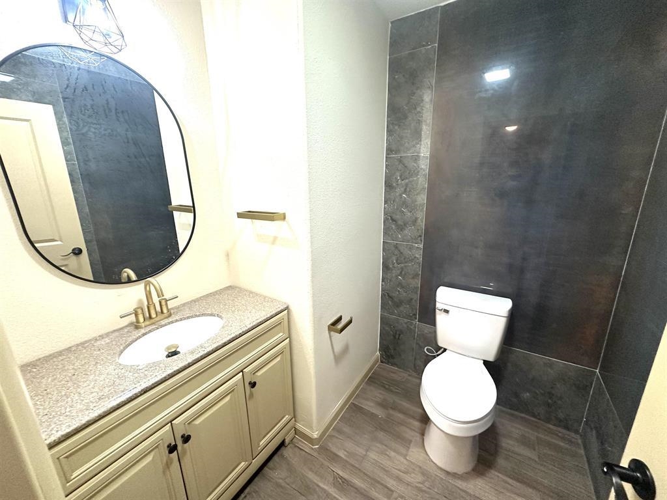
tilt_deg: -13.0
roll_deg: +0.0
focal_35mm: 14
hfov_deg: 102.1
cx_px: 334
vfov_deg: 85.7
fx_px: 270
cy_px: 250
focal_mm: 2.22
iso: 320
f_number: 2.2
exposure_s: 1/60
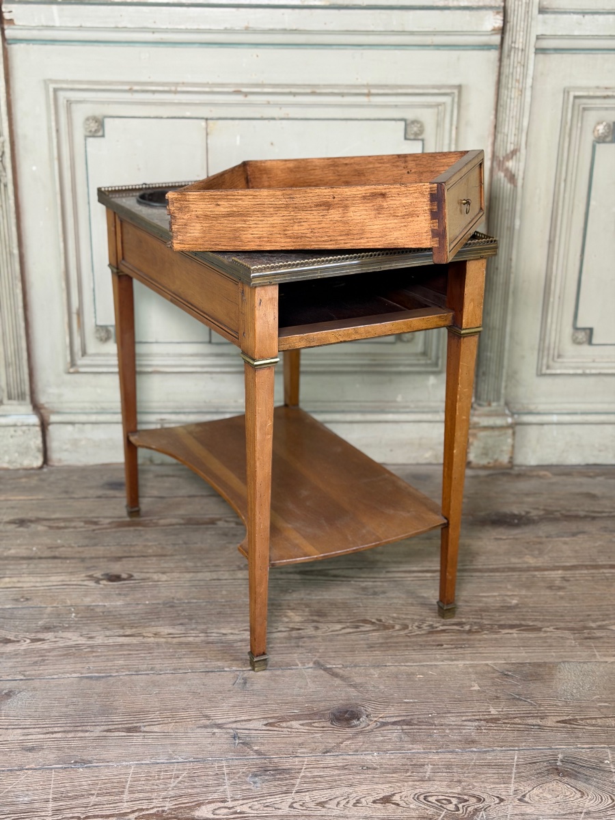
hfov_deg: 30.3
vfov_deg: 39.7
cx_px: 308
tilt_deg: -19.9
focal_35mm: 48
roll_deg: -0.5
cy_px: 410
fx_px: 1137
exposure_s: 1/50
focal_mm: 6.76
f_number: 1.78
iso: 160
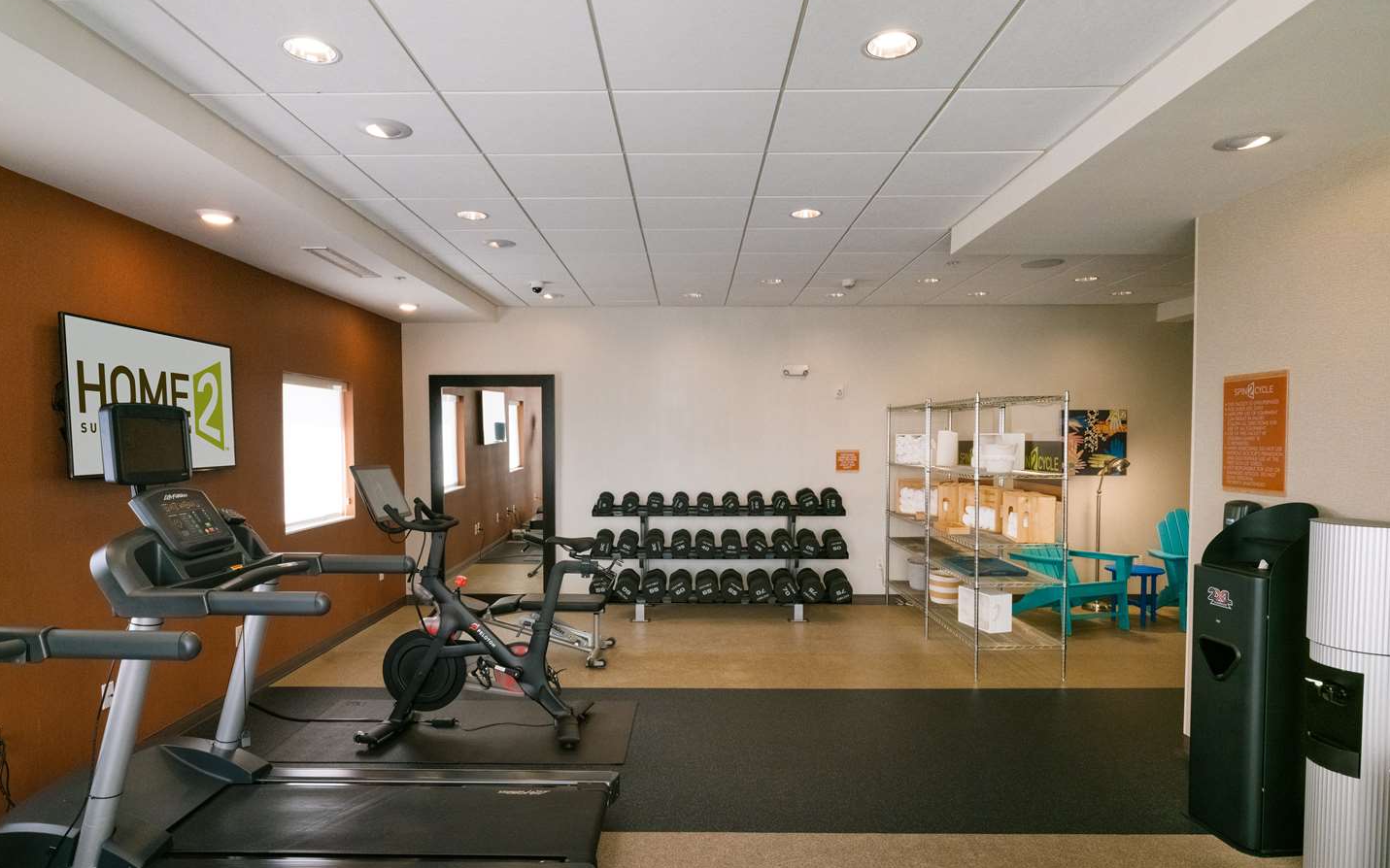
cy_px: 468
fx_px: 758
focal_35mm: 20
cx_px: 677
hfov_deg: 85.1
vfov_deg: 59.6
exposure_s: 1/60
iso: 8000
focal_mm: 23
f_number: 18
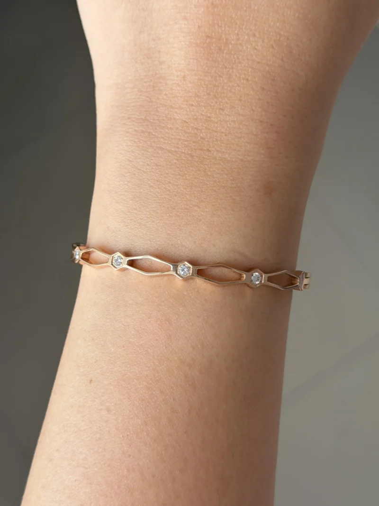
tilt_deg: -66.4
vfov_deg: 39.7
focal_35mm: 48
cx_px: 190
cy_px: 253
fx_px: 701
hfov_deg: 30.3
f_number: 1.78
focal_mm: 6.76
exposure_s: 1/121
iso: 50
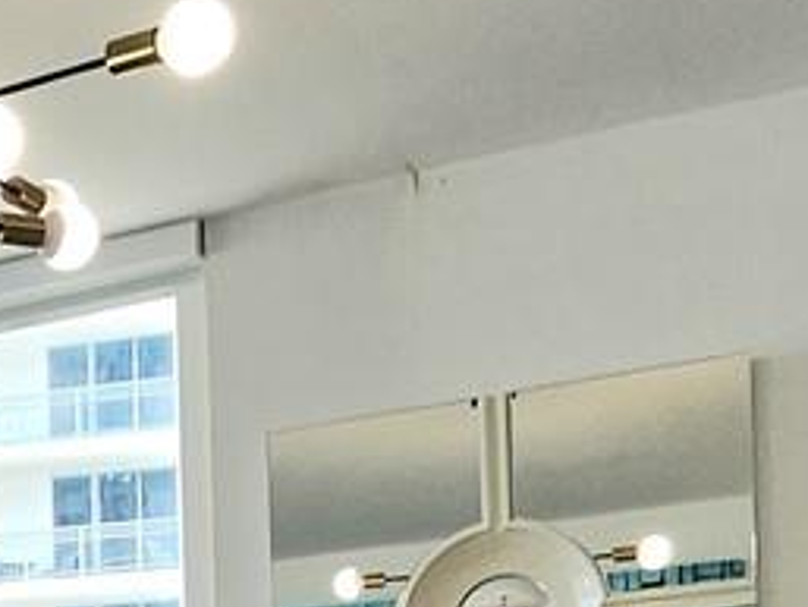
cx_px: -324
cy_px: 1035
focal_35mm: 81
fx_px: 1892
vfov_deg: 15.9
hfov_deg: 21.2
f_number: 2.2
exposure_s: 1/120
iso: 50
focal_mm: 2.2
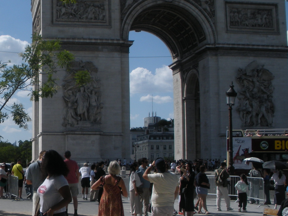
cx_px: 27
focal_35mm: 67
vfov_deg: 21.9
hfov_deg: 27.9
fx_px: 557
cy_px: 119
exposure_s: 1/554
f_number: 5.6
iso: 64
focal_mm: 6.3
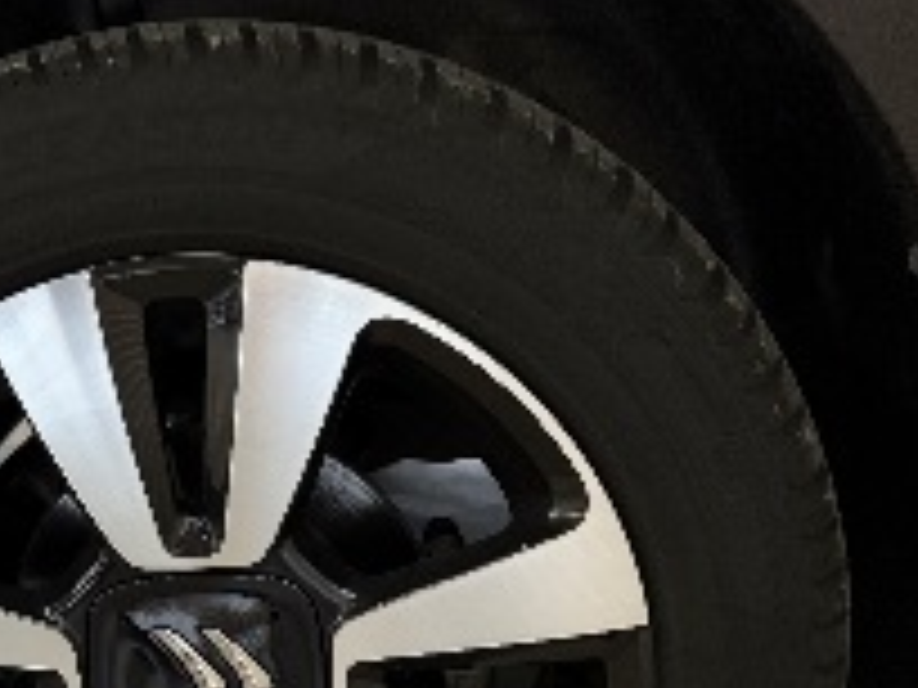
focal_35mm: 49
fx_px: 1299
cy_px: 612
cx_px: 198
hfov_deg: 37.7
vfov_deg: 28.6
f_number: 1.78
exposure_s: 1/25
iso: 1000
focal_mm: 6.76
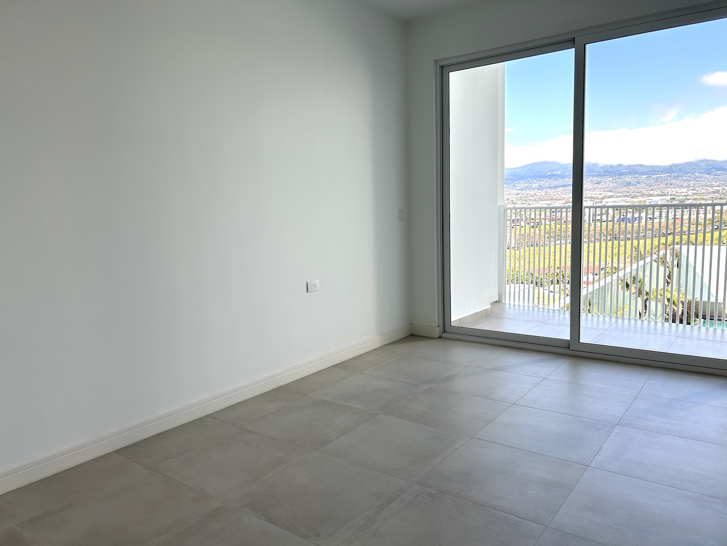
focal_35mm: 26
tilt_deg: -7.7
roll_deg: +2.4
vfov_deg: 53.1
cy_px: 273
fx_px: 546
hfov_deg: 67.3
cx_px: 364
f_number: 1.5
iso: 50
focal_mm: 5.7
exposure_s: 1/632
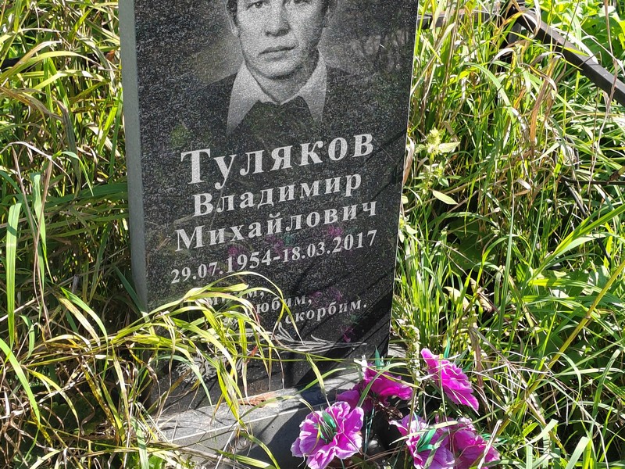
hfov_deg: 28.2
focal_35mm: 69
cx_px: 312
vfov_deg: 21.3
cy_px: 234
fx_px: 1246
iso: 100
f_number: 1.9
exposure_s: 1/330
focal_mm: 5.52
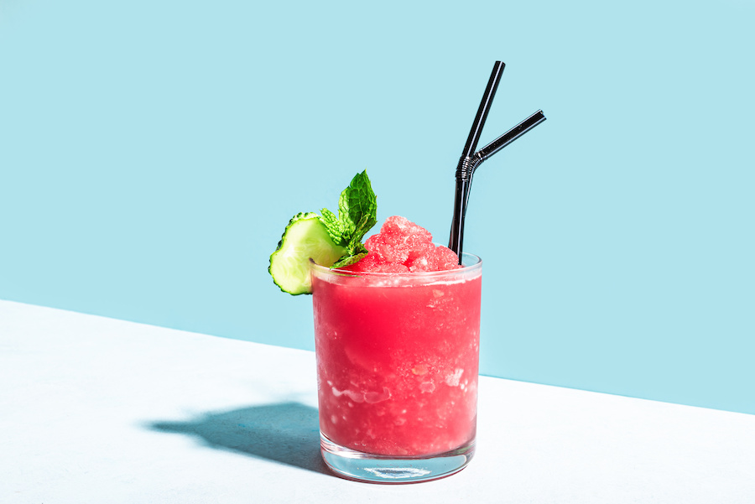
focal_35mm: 45
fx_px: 944
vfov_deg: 29.9
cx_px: 378
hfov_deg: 43.6
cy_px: 252
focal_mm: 45
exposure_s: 1/160
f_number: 13
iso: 100
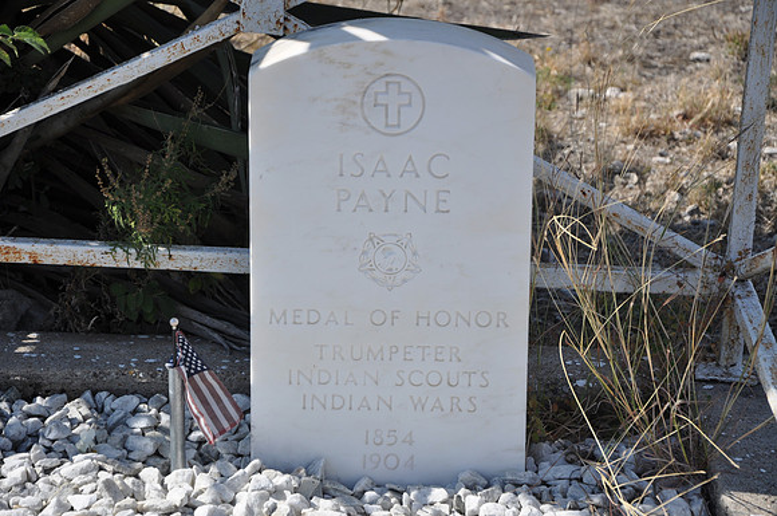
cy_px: 258
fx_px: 2910
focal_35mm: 135
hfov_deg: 15.2
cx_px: 388
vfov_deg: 10.1
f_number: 7.1
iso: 200
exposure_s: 1/200
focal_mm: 90
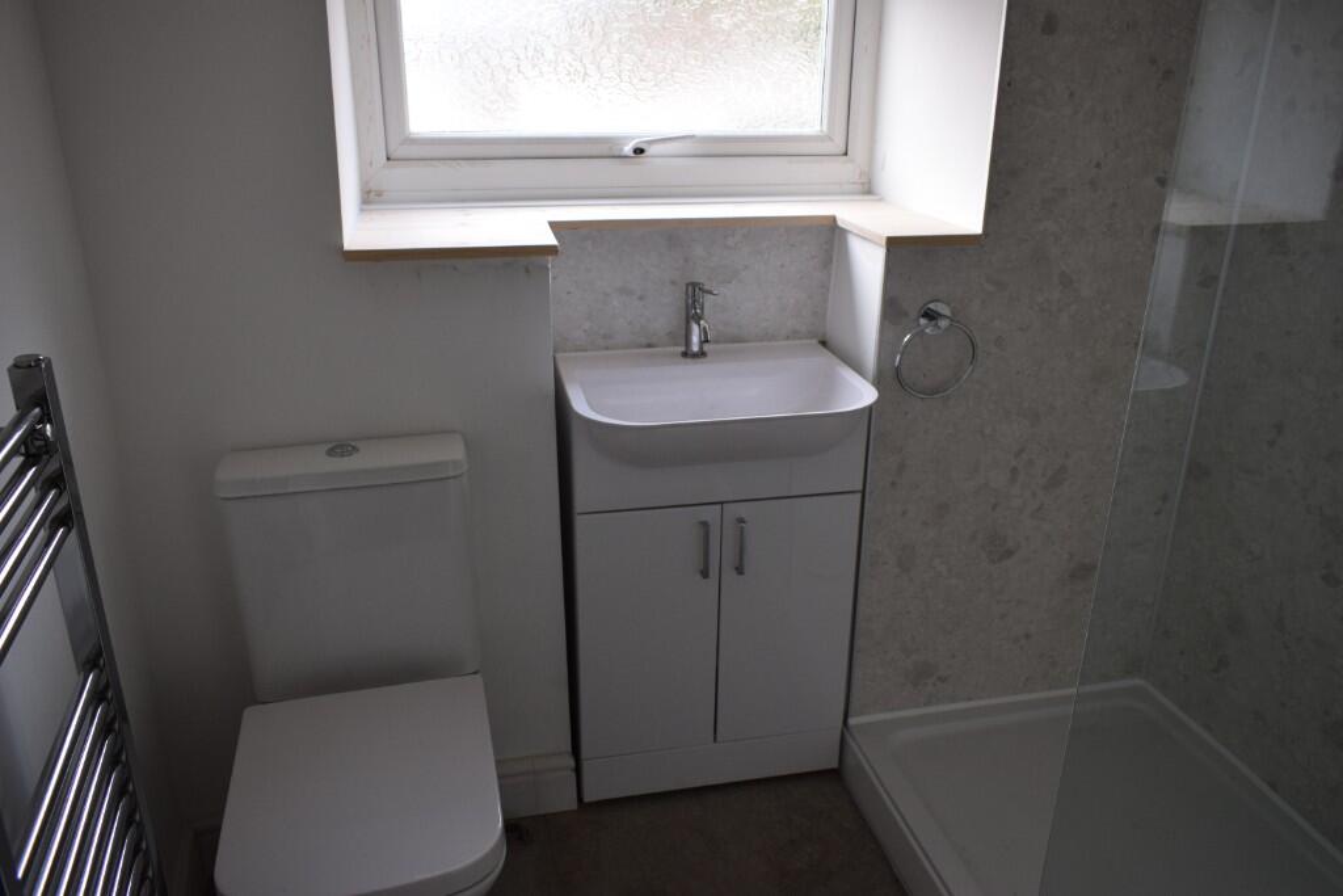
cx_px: 672
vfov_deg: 47.9
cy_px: 448
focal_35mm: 27
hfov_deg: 67.4
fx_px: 1007
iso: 400
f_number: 5
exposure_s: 1/100
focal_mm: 18
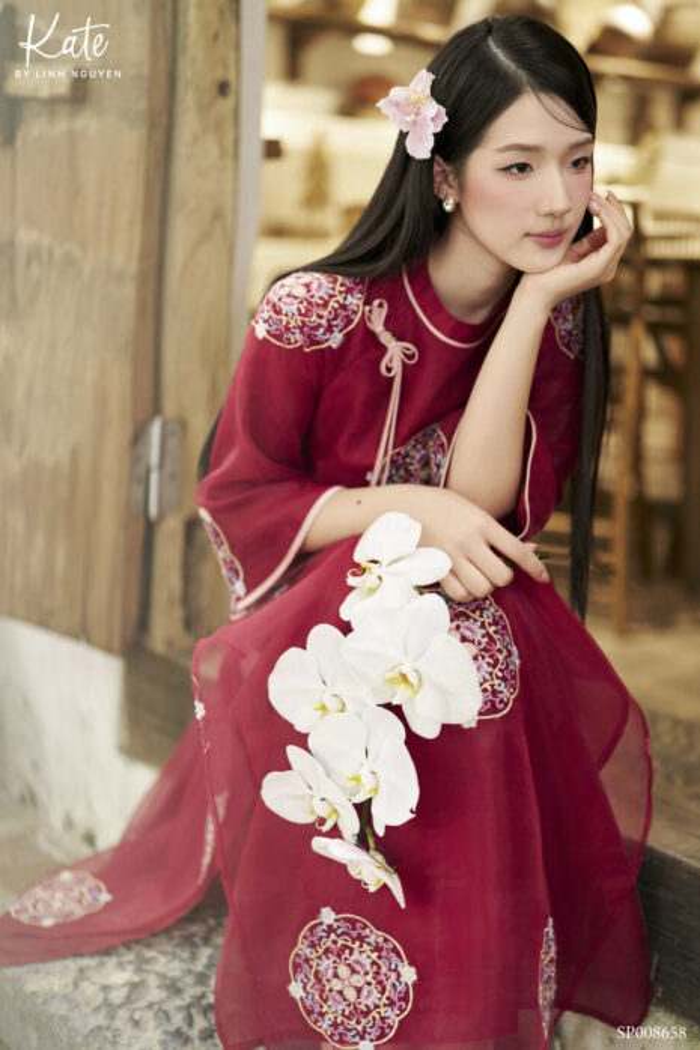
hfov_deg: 27.0
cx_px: 350
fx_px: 1459
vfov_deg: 39.6
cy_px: 525
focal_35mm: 50
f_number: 1.4
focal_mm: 50
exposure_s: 1/100
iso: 640
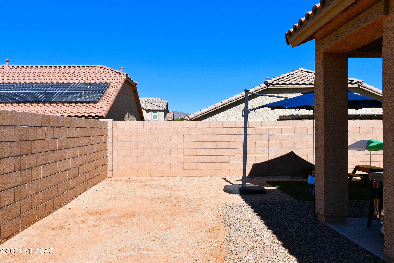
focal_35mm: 33
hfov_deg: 57.2
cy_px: 132
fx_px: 361
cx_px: 197
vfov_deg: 40.0
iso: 100
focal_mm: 22
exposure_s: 1/250
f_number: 11
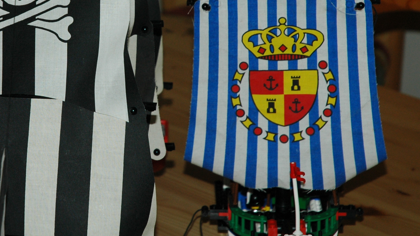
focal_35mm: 186
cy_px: 4
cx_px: 112
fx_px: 2072
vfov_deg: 6.5
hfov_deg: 11.6
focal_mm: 70
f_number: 7.1
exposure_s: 1/125
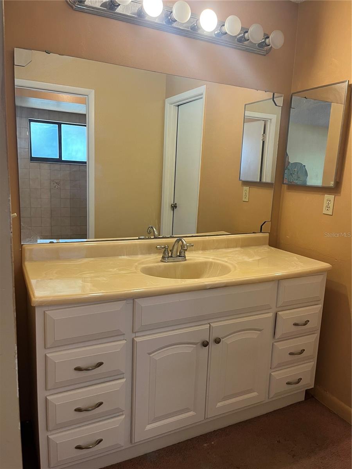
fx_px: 353
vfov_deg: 67.3
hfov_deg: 53.1
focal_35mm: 26
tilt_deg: -10.9
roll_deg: -1.4
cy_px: 234
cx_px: 176
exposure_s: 1/60
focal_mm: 5.1
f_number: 1.6
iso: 100
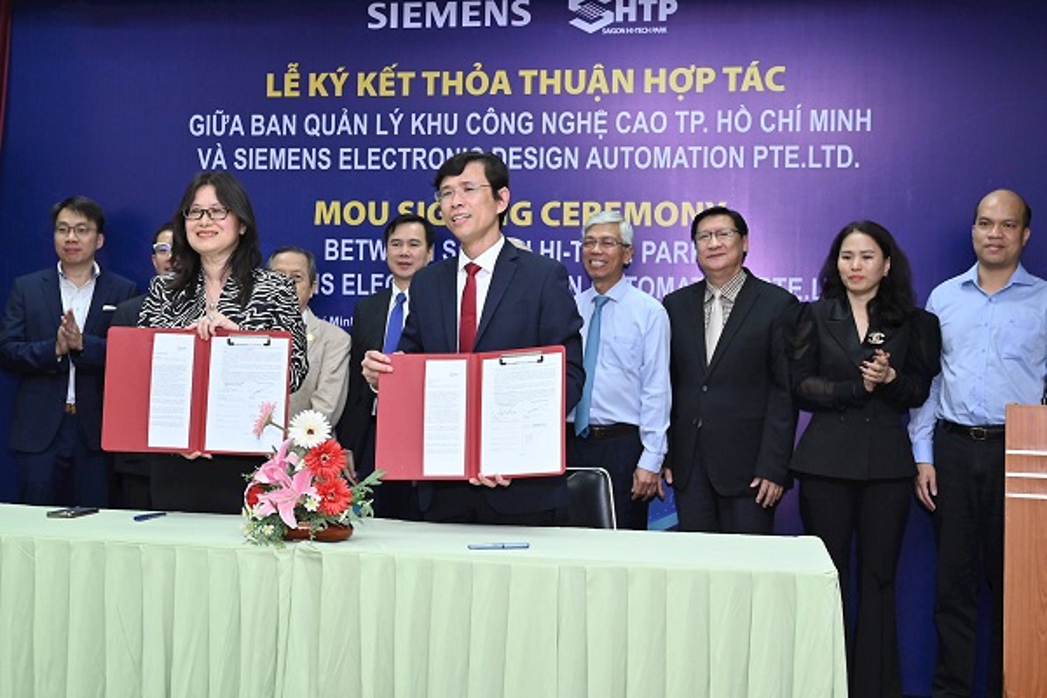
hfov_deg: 46.4
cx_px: 524
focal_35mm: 42
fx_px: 1221
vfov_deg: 31.9
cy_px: 349
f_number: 6.3
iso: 1600
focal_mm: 42
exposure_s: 1/100
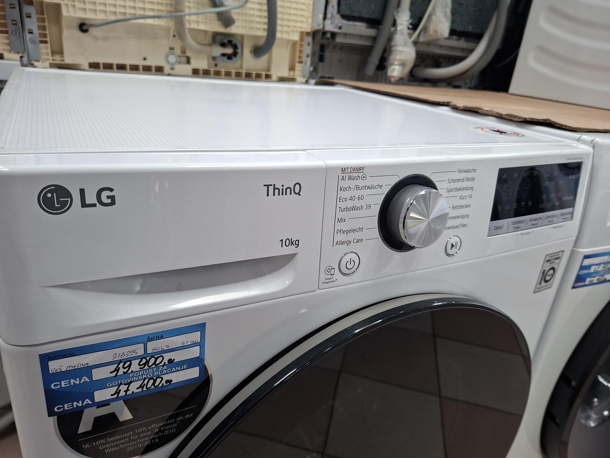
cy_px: 229
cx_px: 305
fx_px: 405
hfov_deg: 73.9
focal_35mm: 23
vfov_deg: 58.9
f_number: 1.8
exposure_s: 1/50
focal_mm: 5.54
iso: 160
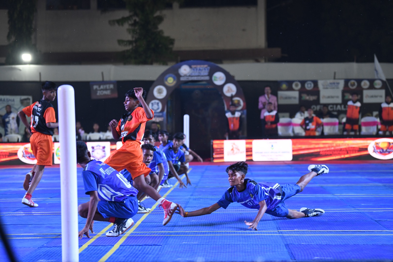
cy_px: 131
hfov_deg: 21.5
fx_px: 1037
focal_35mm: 95
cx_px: 196
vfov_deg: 14.4
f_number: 2.8
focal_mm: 95
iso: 2500
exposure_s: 1/500
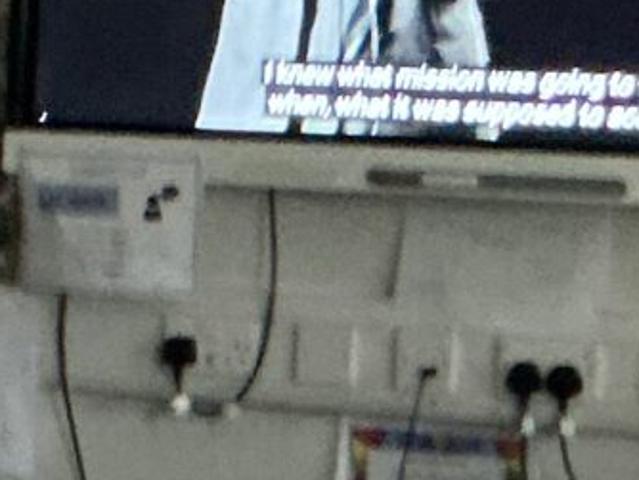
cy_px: 664
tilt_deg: -9.8
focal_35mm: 222
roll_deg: -0.4
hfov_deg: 8.7
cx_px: -390
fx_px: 4101
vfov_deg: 6.6
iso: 400
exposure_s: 1/30
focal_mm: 3
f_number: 1.8
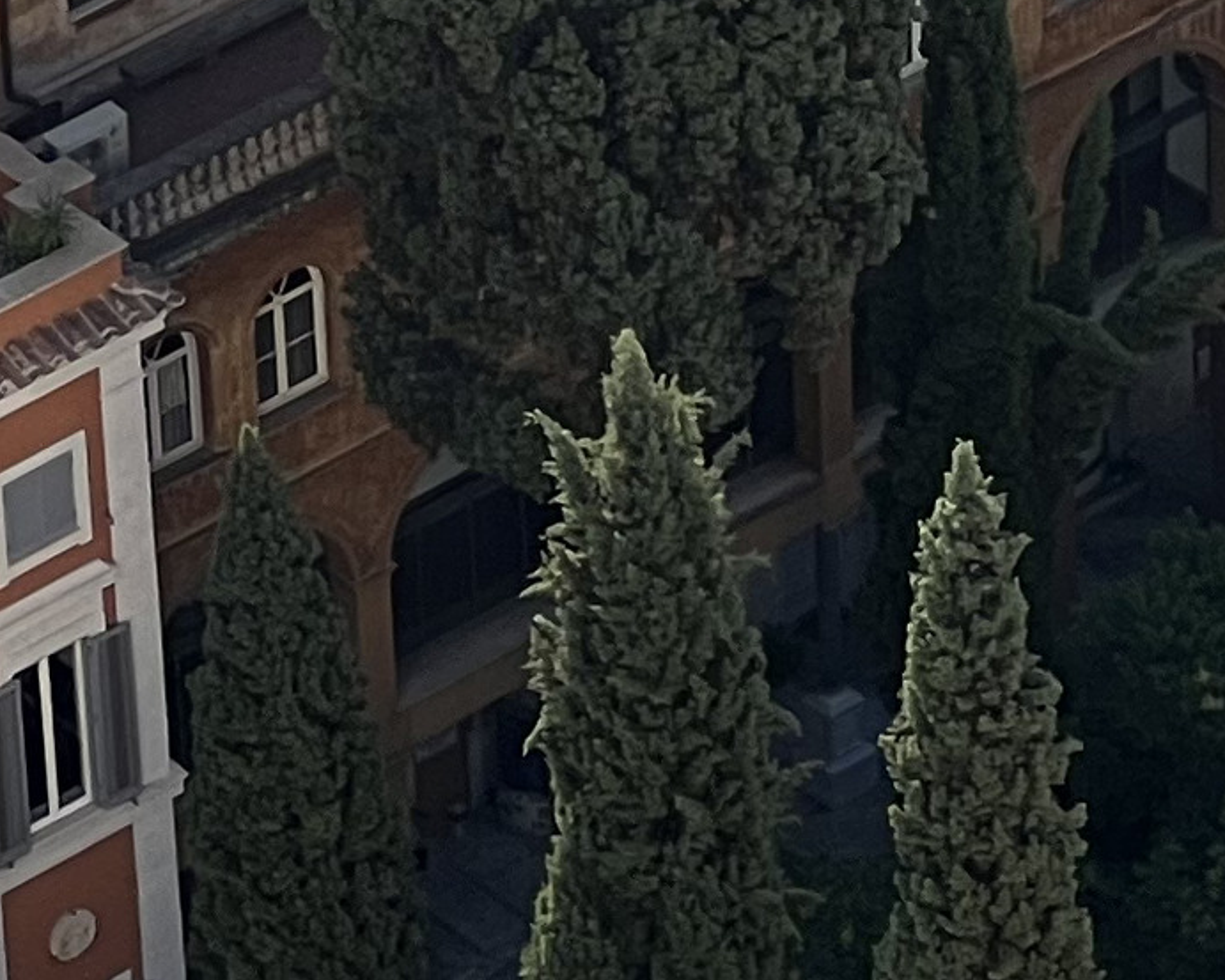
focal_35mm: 435
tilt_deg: -35.1
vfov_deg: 3.6
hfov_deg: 4.4
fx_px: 15773
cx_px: 1358
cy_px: -5
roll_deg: +0.8
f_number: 2.8
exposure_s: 1/359
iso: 32
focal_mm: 9
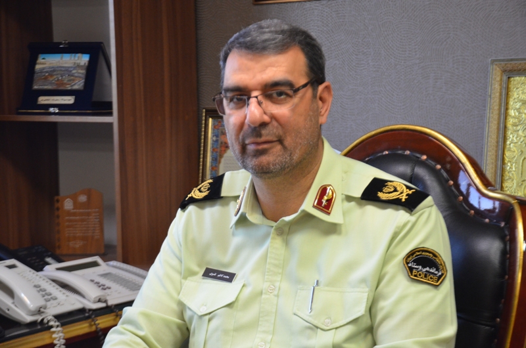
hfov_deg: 23.4
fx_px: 1269
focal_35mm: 87
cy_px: 174
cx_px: 263
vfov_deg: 15.6
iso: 1600
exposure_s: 1/80
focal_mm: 58
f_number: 5
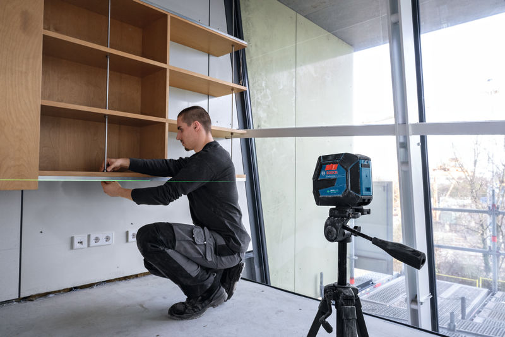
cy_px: 168
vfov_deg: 50.4
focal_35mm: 26
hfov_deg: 70.4
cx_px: 252
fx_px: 358
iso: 2500
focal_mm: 25.5
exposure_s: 1/80
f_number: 11
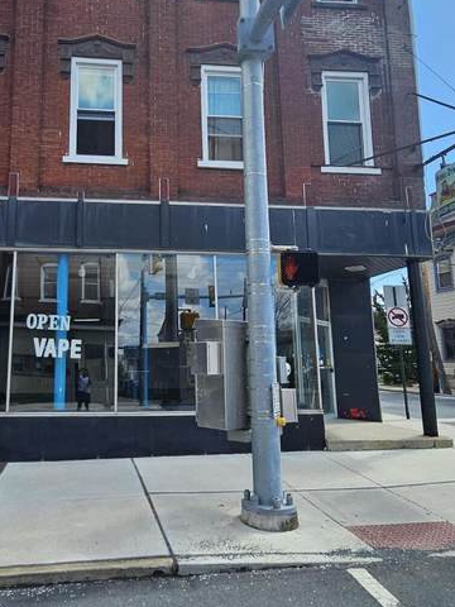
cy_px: 287
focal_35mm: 26
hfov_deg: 51.4
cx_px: 129
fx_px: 456
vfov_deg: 67.3
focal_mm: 1.74
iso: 32
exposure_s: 1/792
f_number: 2.2
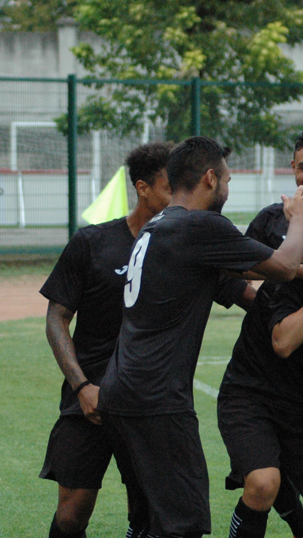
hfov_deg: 4.4
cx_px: 341
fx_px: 3943
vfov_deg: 7.8
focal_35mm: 276
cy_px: 356
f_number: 4.5
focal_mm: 85
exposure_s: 1/1600
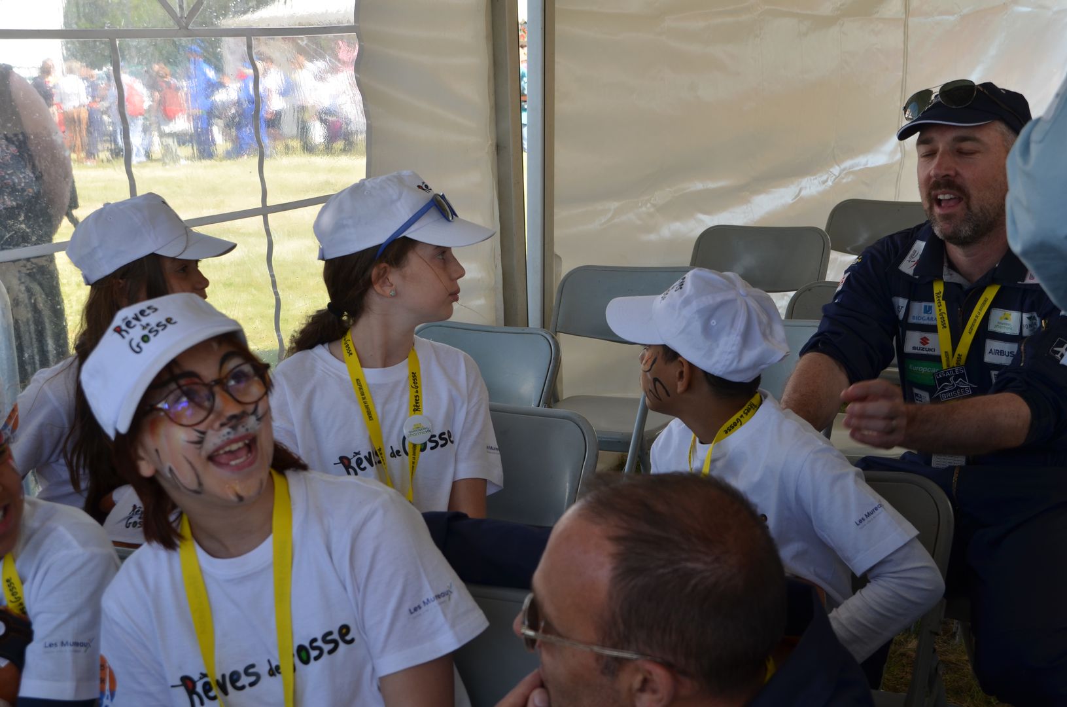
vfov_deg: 26.4
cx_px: 534
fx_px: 1508
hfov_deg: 39.0
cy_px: 354
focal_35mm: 51
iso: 200
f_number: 6.3
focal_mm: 34
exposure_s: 1/160
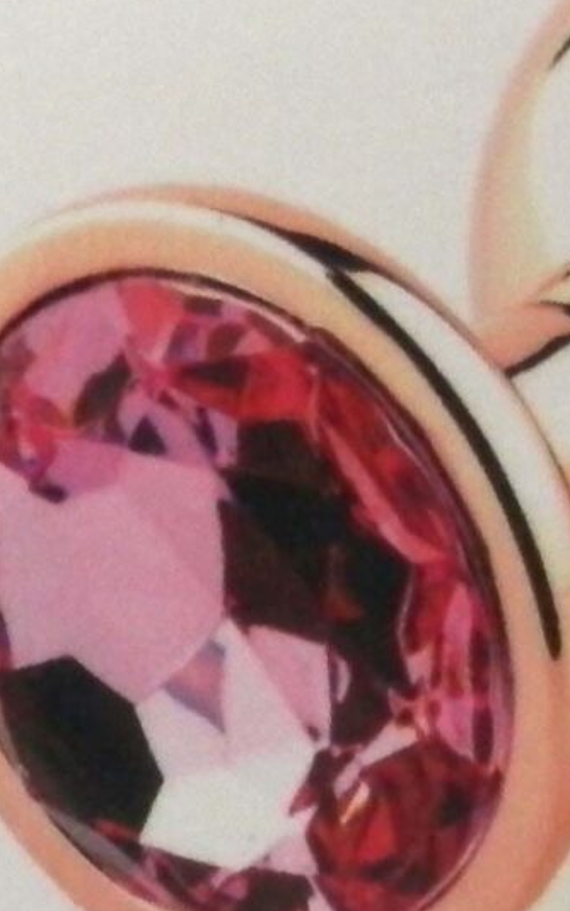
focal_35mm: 371
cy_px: 727
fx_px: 9216
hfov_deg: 3.5
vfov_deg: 5.7
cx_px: 292
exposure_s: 1/80
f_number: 4.5
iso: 200
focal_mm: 13.1
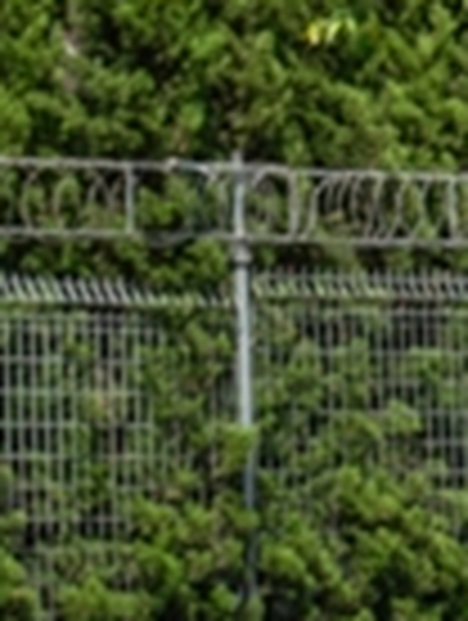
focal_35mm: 400
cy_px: 752
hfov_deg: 3.5
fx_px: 7188
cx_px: 2196
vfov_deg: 4.9
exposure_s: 1/400
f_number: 6.3
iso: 100
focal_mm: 50
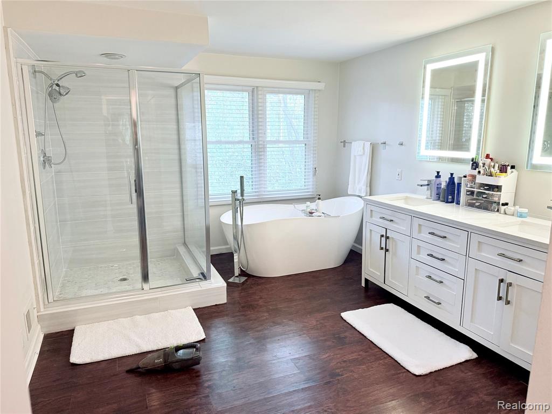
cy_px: 207
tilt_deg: -10.7
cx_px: 276
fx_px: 383
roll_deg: +0.6
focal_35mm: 24
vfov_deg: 56.8
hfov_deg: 71.6
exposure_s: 1/120
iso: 320
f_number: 1.78
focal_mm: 6.76
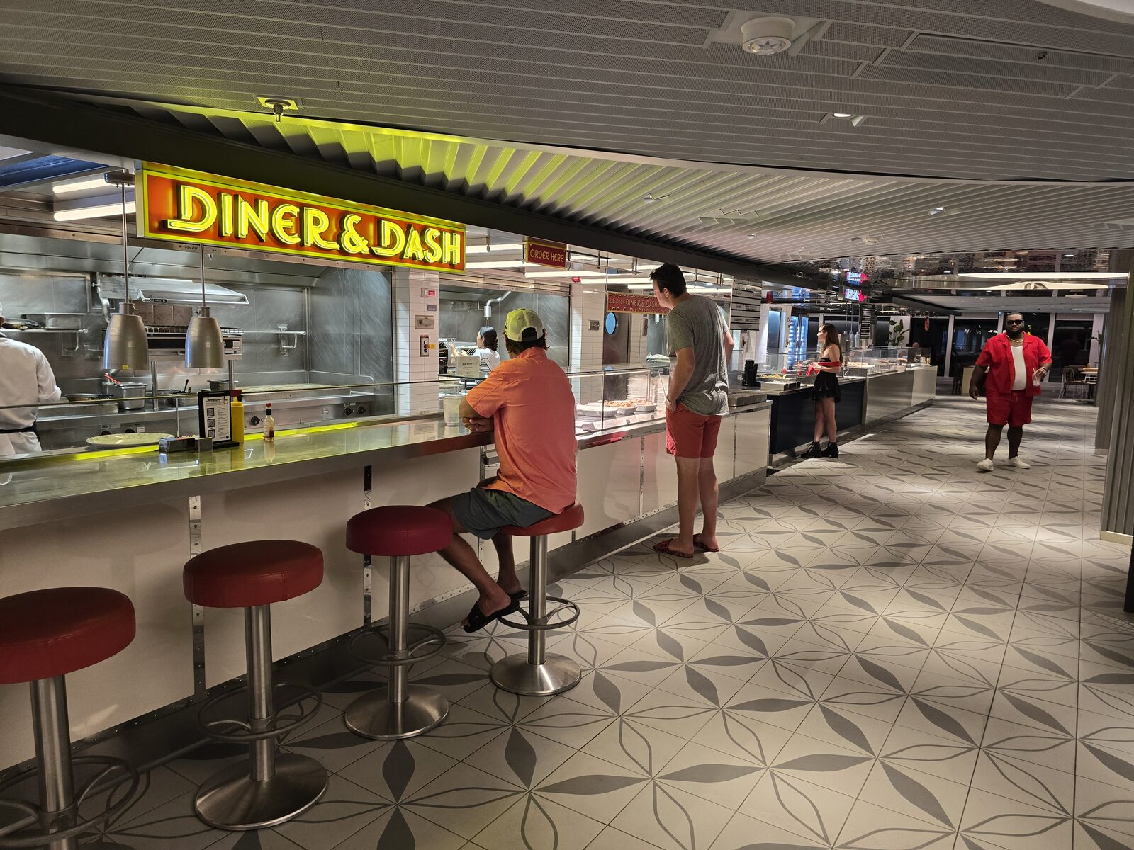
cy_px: 425
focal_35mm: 23
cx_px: 567
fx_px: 753
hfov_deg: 73.9
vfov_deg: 58.9
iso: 200
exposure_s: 1/62
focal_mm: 6.3
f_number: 1.7
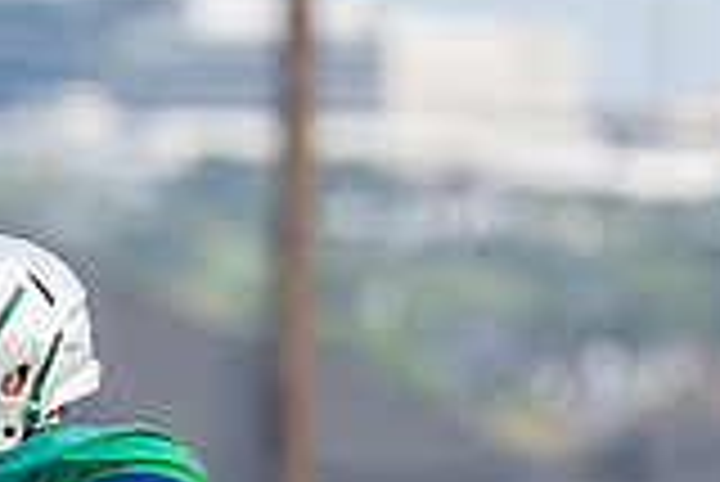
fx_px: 30207
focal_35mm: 1509
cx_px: -154
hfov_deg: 1.4
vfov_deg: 0.9
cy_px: 544
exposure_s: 1/1600
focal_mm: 200
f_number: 2.8
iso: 500
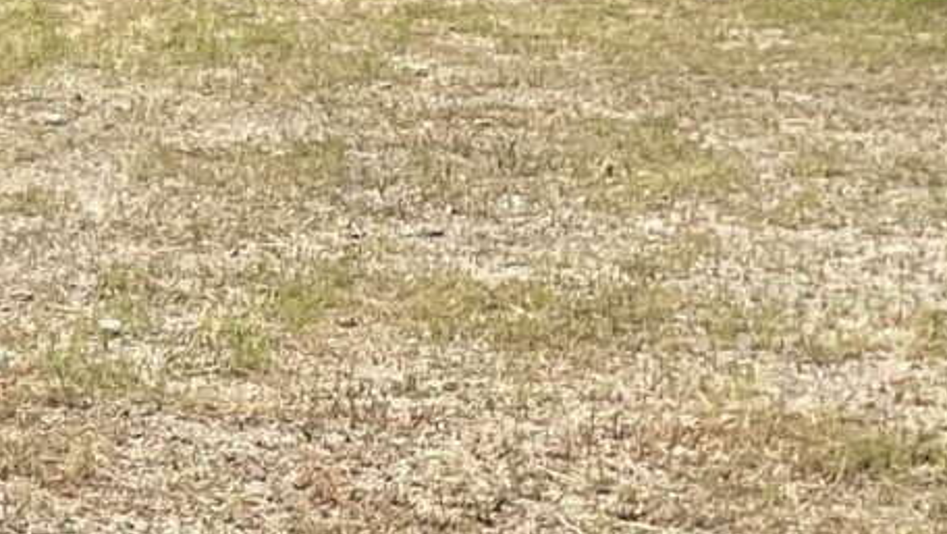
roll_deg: +2.2
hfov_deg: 11.5
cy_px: 384
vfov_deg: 7.6
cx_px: -1198
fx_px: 3994
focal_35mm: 159
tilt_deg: -8.5
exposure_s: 1/3610
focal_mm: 4.2
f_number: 1.6
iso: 32
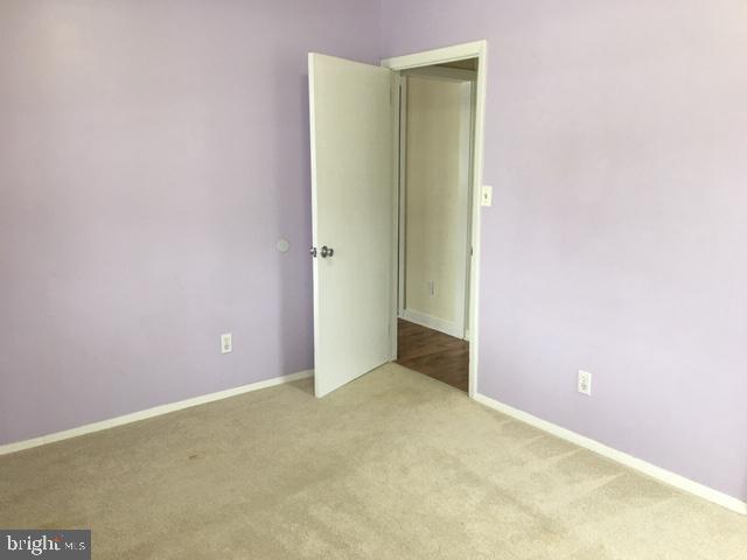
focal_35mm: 29
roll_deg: -1.4
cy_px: 280
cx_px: 374
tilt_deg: -10.5
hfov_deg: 61.7
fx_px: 626
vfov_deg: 48.2
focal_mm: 4.15
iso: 32
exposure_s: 1/15
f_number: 2.2
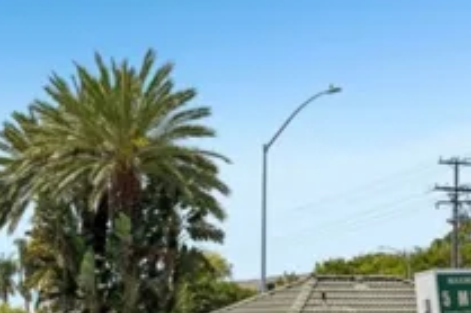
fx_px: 994
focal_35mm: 76
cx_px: 42
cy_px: 327
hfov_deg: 25.8
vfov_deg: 17.4
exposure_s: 1/640
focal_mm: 33
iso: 125
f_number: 8
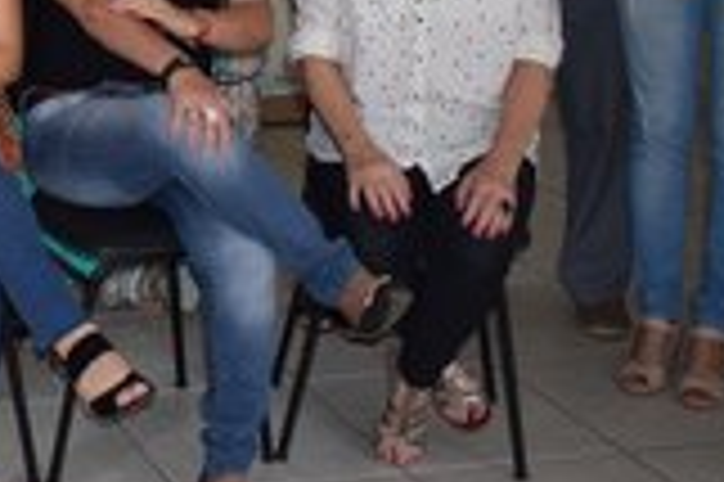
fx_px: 1688
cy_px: -83
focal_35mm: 84
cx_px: -207
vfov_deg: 15.7
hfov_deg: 21.9
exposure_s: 1/200
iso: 800
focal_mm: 18
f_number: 3.5
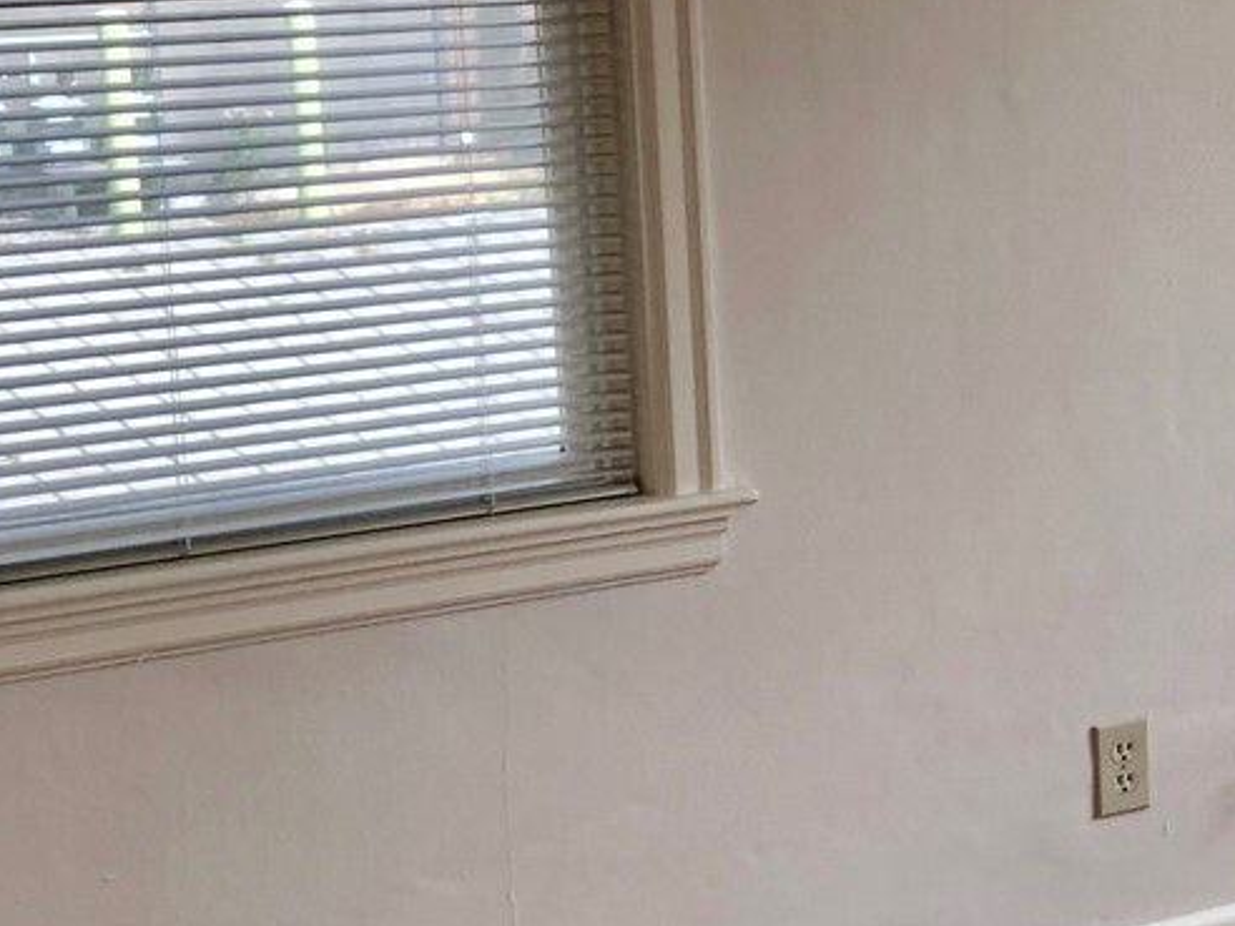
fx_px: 3247
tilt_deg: -9.0
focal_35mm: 91
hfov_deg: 18.4
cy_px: 309
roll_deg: -0.5
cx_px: 1983
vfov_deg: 16.2
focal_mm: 3.99
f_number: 1.8
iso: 25
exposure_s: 1/120
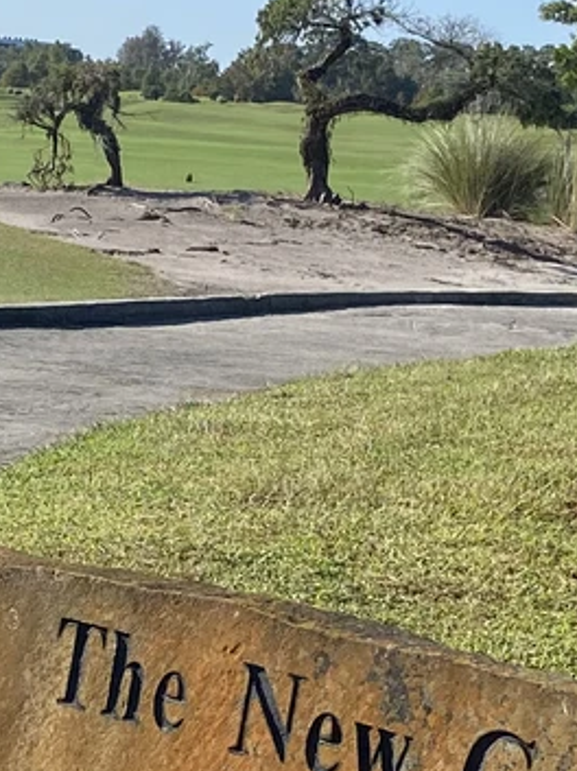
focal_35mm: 118
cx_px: 129
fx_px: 2627
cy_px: 297
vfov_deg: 16.7
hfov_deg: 12.5
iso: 32
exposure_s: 1/3300
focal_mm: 4.25
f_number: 1.8
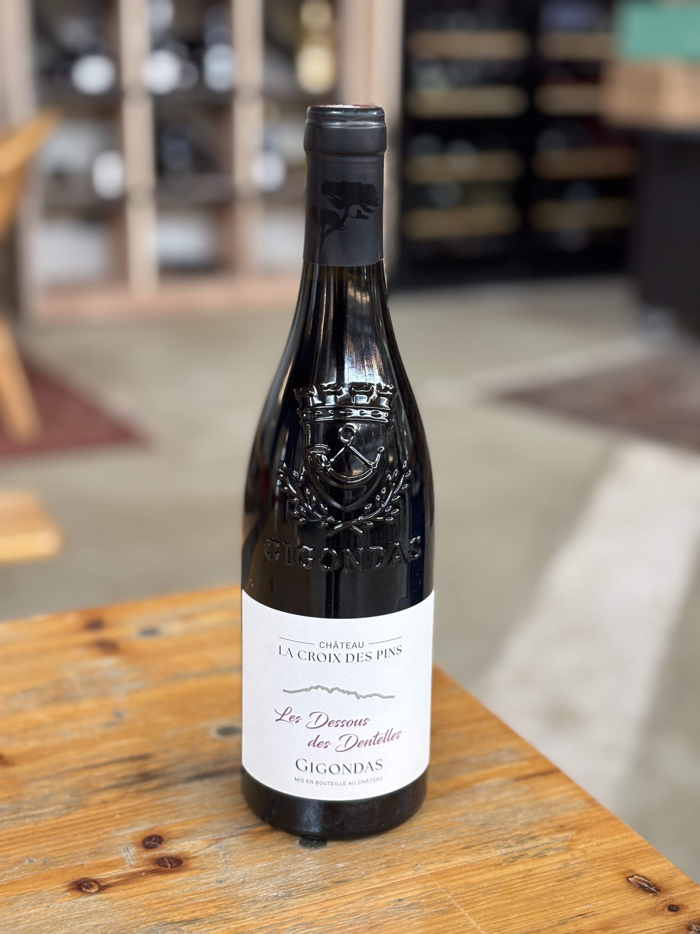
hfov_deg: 28.0
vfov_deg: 36.8
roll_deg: +0.7
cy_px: 467
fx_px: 1402
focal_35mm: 52
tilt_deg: -16.8
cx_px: 350
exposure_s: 1/50
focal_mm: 5.96
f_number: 1.6
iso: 64
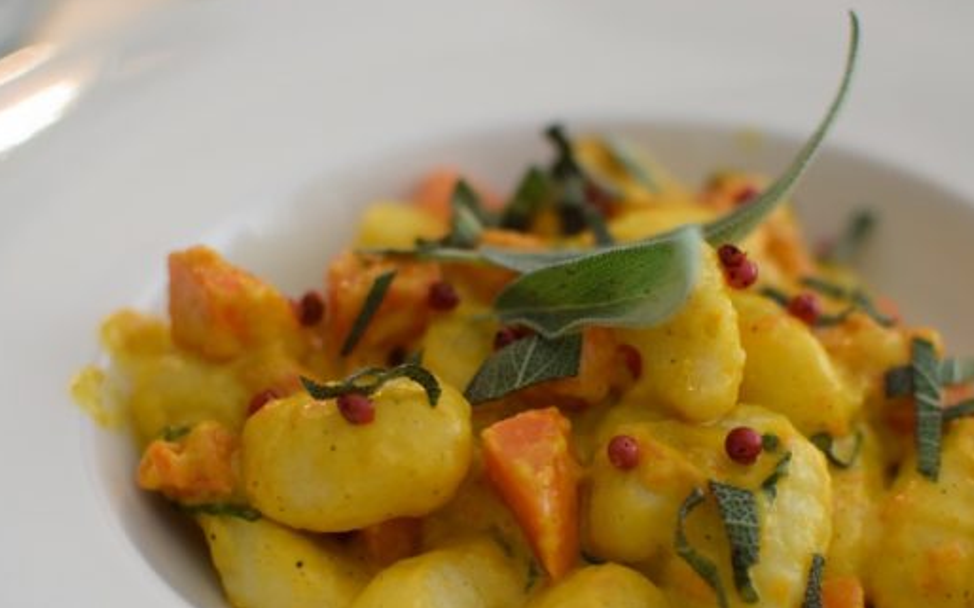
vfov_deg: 19.5
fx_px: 1768
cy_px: 385
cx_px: 565
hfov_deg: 30.7
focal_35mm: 67
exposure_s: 1/60
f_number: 2.5
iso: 800
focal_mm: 35
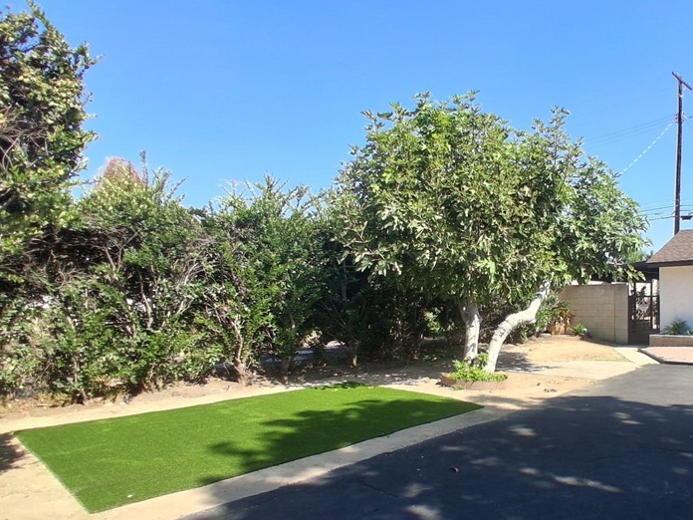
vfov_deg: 54.3
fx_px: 500
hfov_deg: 66.2
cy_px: 325
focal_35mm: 25
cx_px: 498
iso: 50
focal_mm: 1.4
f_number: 2.2
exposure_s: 1/777
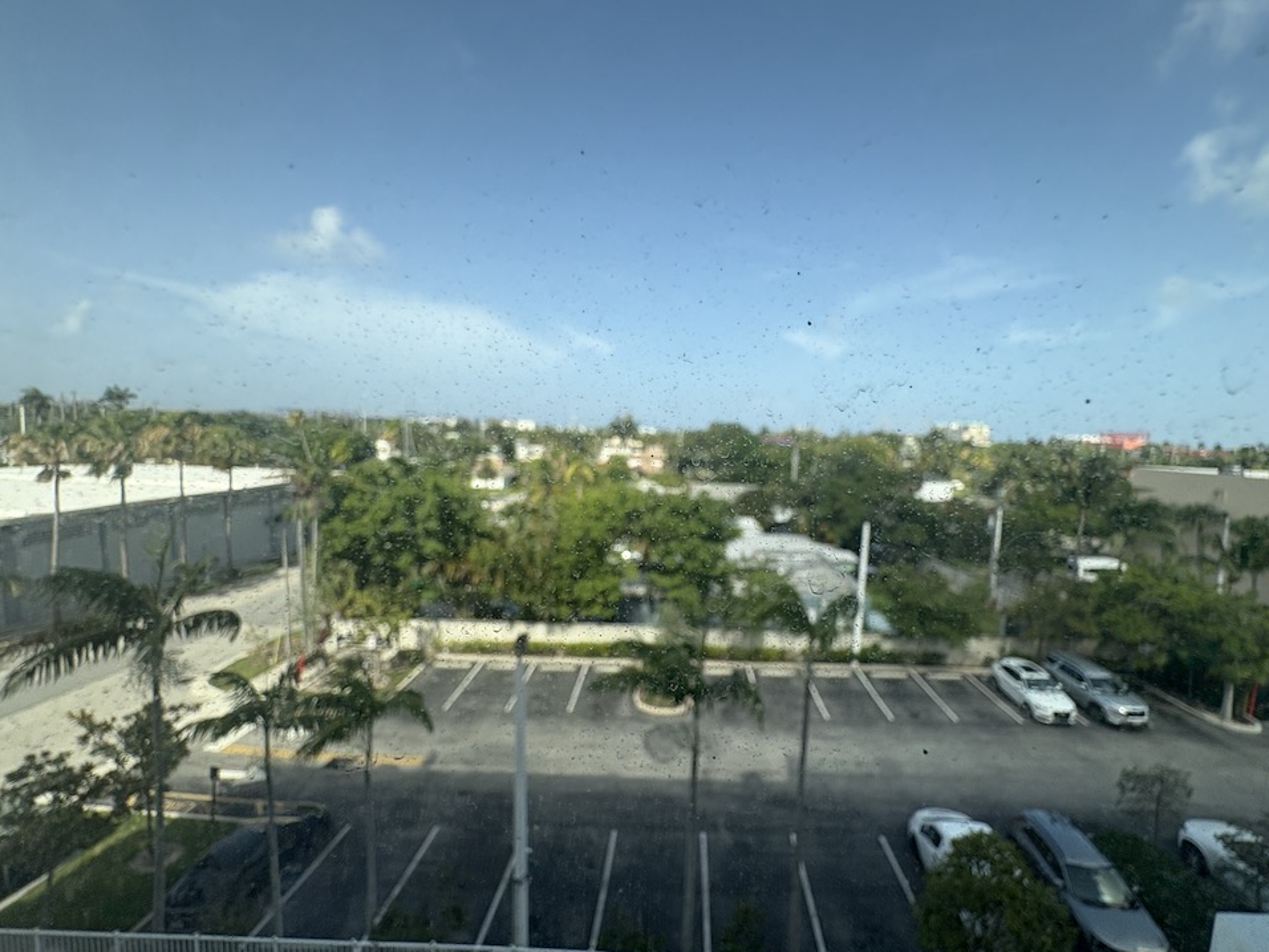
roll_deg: -1.2
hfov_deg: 98.1
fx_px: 550
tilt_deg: -6.2
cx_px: 672
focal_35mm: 15
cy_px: 494
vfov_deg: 81.7
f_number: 2.2
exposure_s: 1/1126
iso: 40
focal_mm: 2.22
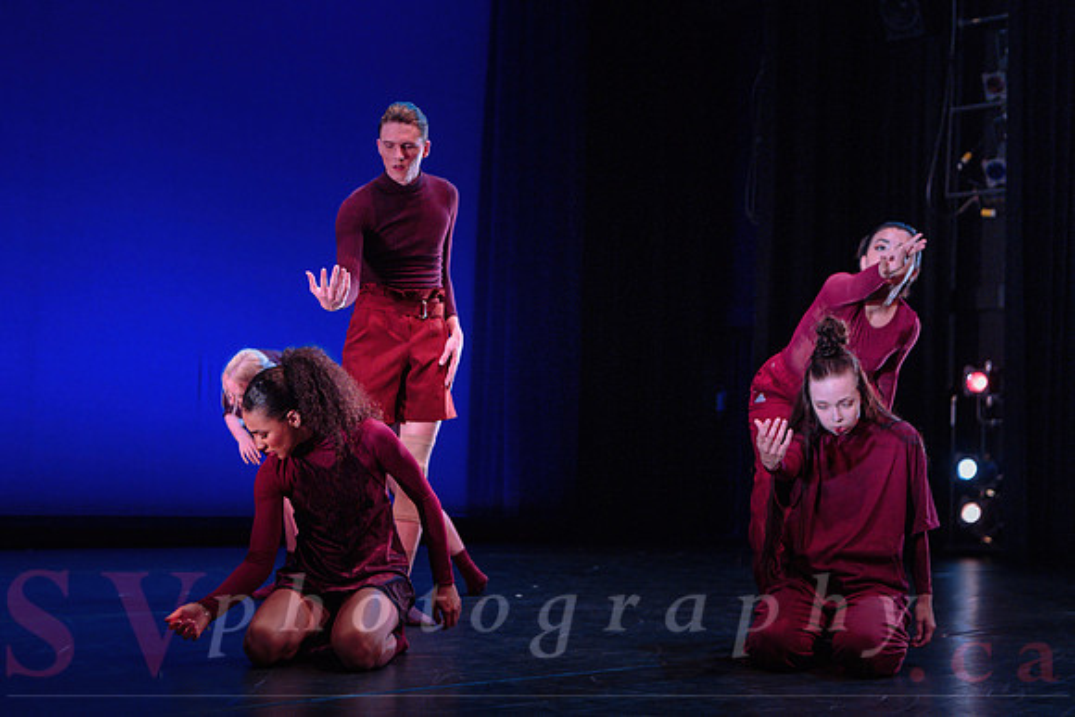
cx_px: 422
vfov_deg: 24.7
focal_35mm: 55
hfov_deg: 36.3
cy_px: 436
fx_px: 1634
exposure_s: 1/250
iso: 2500
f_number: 2.8
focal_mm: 45
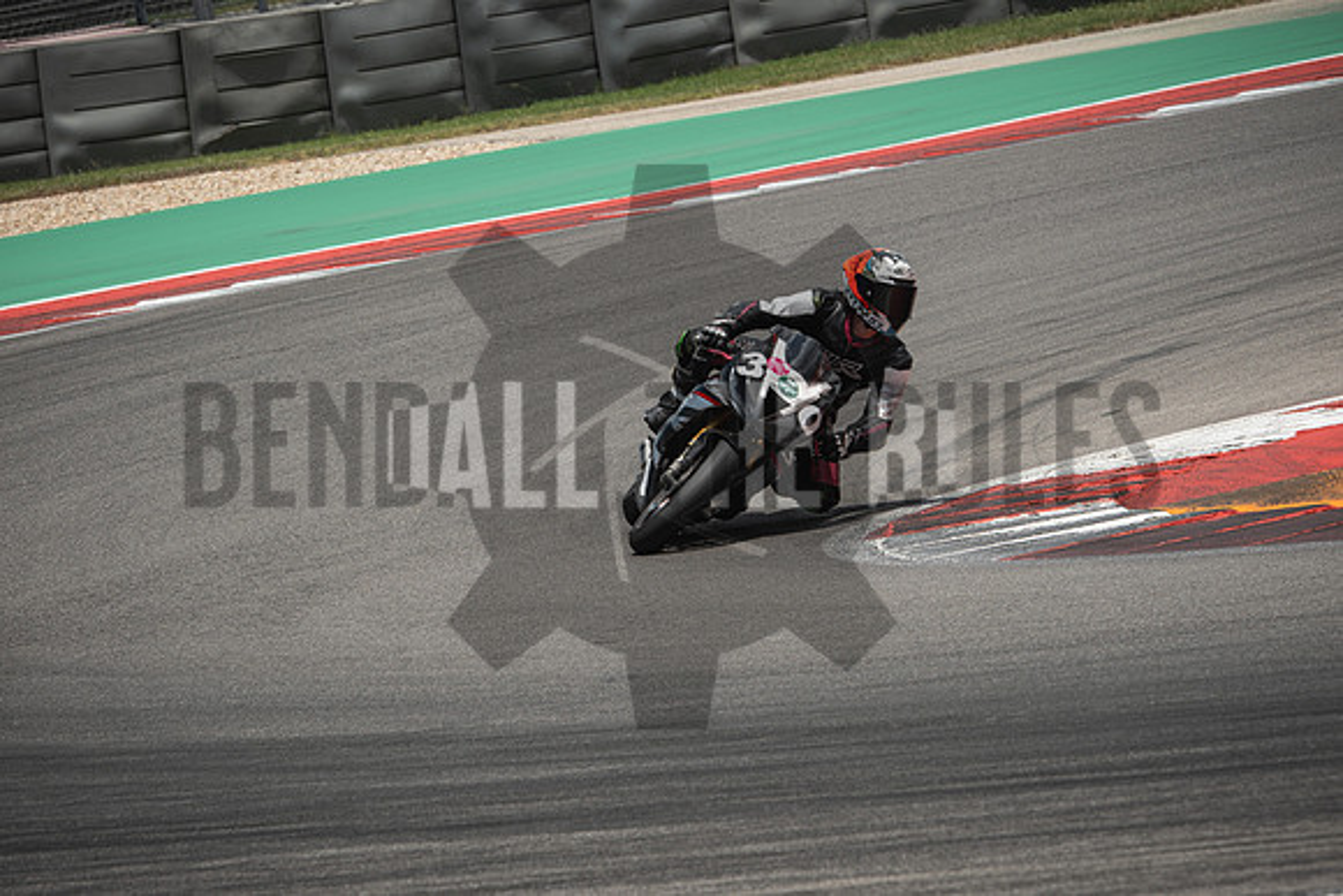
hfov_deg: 6.9
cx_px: 672
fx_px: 11194
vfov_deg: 4.6
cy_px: 448
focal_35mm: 300
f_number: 8
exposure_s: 1/250
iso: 125
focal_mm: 200
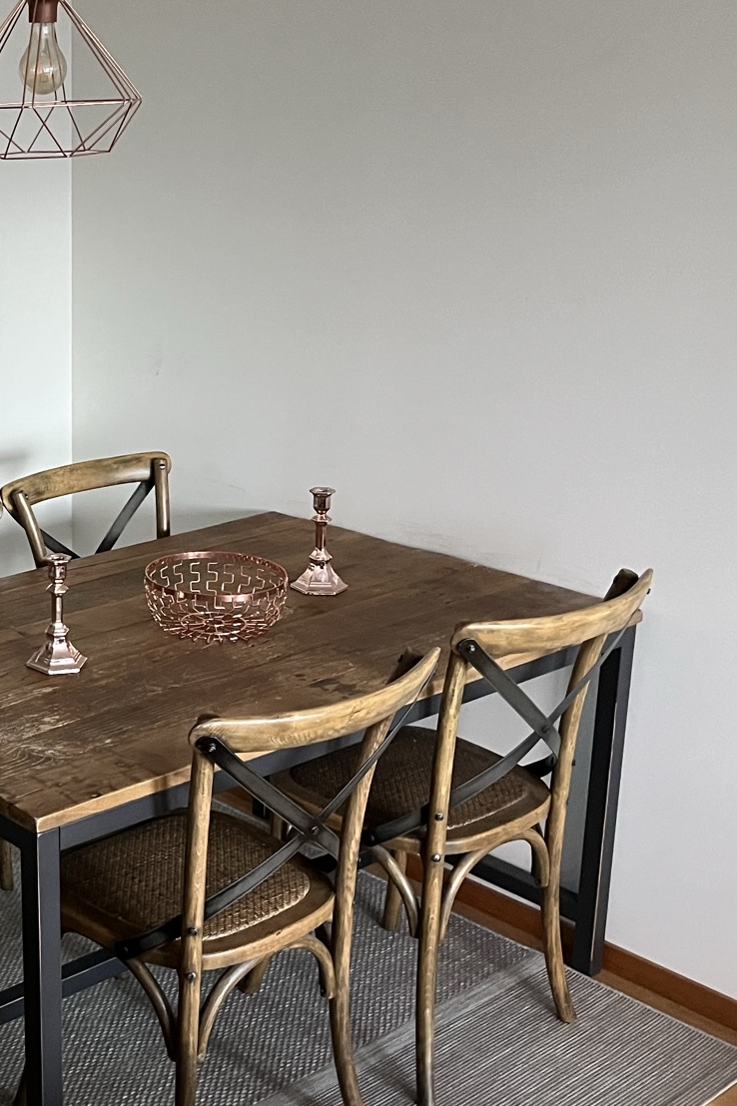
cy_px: 543
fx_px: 1536
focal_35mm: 50
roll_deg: +2.8
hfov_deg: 24.8
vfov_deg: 39.6
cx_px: -108
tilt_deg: -16.6
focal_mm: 5.1
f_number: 1.6
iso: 500
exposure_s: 1/60
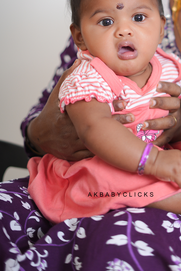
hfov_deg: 13.8
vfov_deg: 20.4
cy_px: 24
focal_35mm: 98
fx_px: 739
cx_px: 164
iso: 125
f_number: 1.8
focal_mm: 50
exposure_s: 1/160
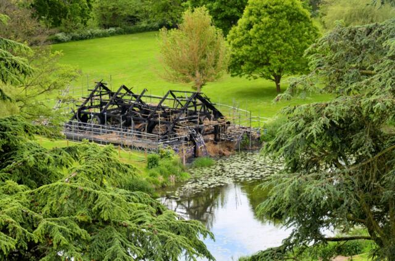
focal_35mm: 142
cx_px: 198
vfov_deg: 9.6
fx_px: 1559
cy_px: 130
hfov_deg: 14.4
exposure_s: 1/50
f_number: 16
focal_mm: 95
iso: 200
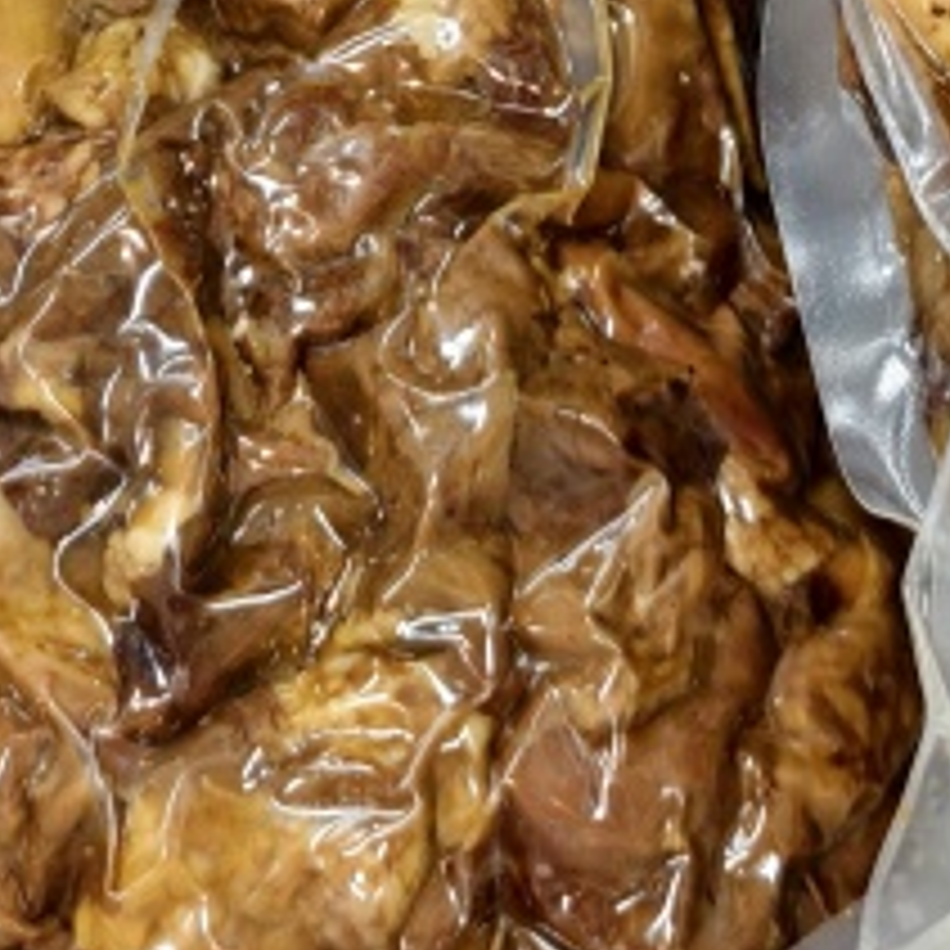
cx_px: 747
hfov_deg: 16.8
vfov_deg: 14.6
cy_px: -804
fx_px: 3198
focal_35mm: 103
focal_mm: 5.6
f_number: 1.57
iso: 508
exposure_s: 1/100
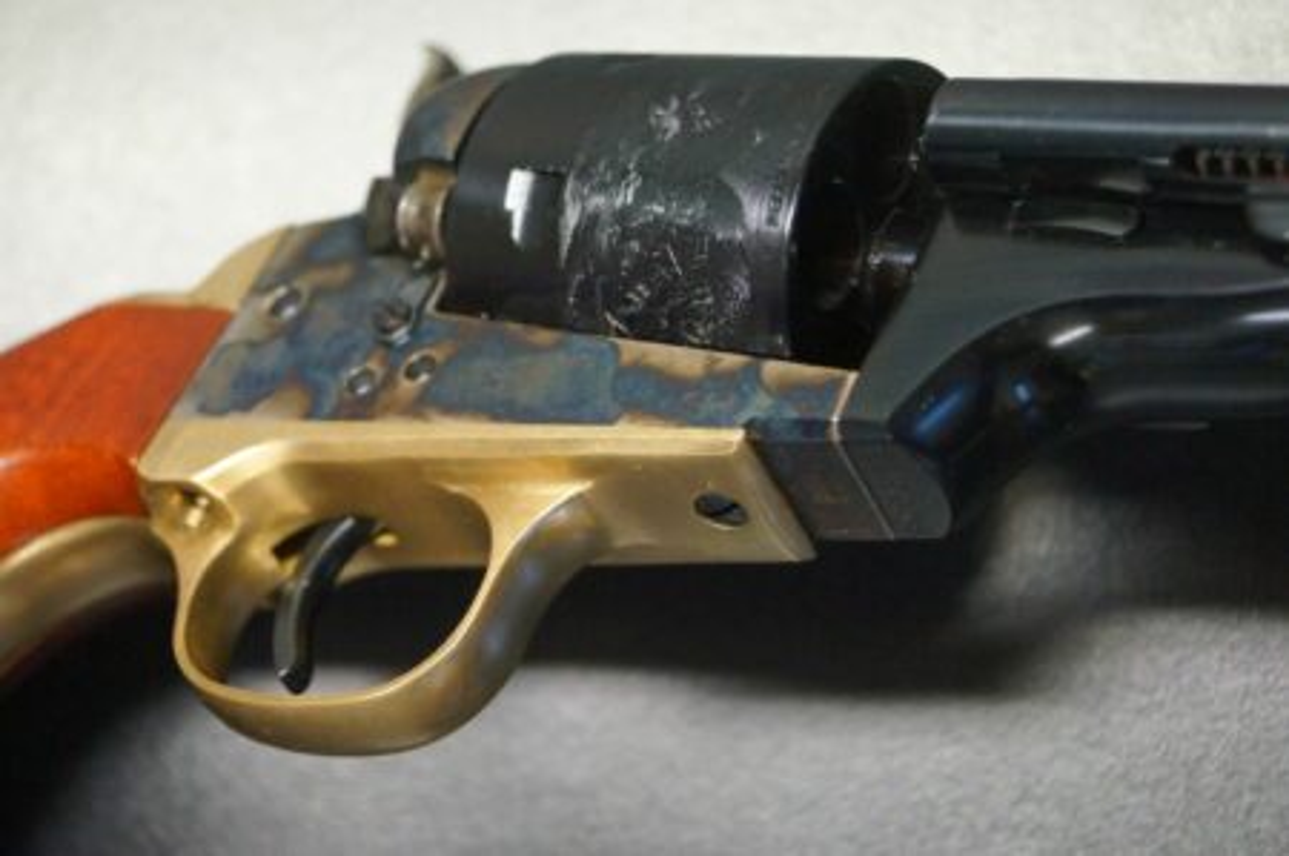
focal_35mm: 82
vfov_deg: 16.5
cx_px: 644
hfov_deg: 24.6
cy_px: 428
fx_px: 2951
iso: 3200
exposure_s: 1/60
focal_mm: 55
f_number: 5.6
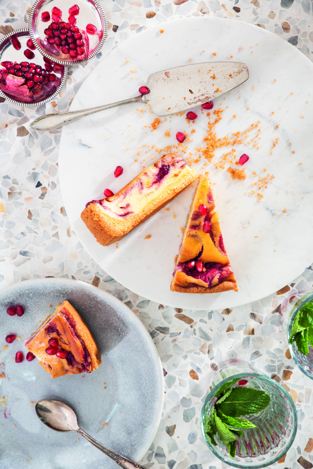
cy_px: 234
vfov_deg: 30.9
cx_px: 156
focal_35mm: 65
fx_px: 847
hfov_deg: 20.9
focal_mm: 65
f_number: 9
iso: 80
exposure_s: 1/100
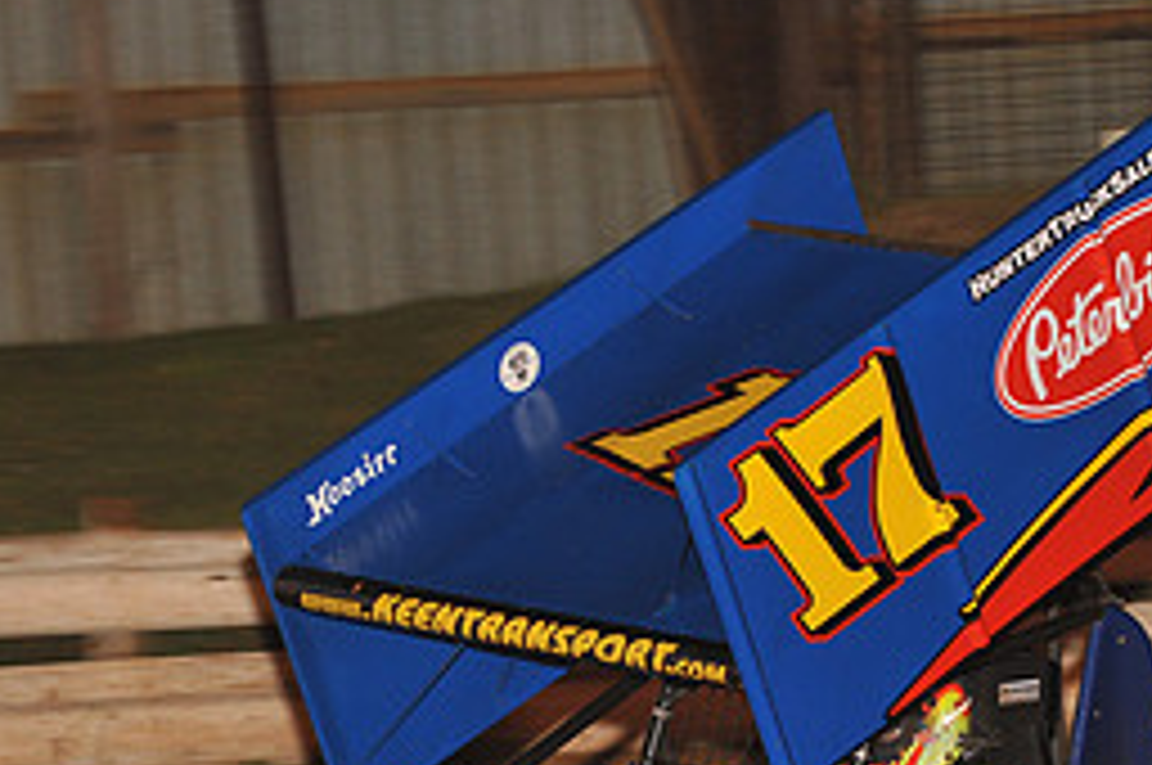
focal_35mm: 351
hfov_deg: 5.9
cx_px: 500
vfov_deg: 3.9
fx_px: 11218
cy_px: 760
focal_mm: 155
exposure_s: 1/320
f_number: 6.3
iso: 1000
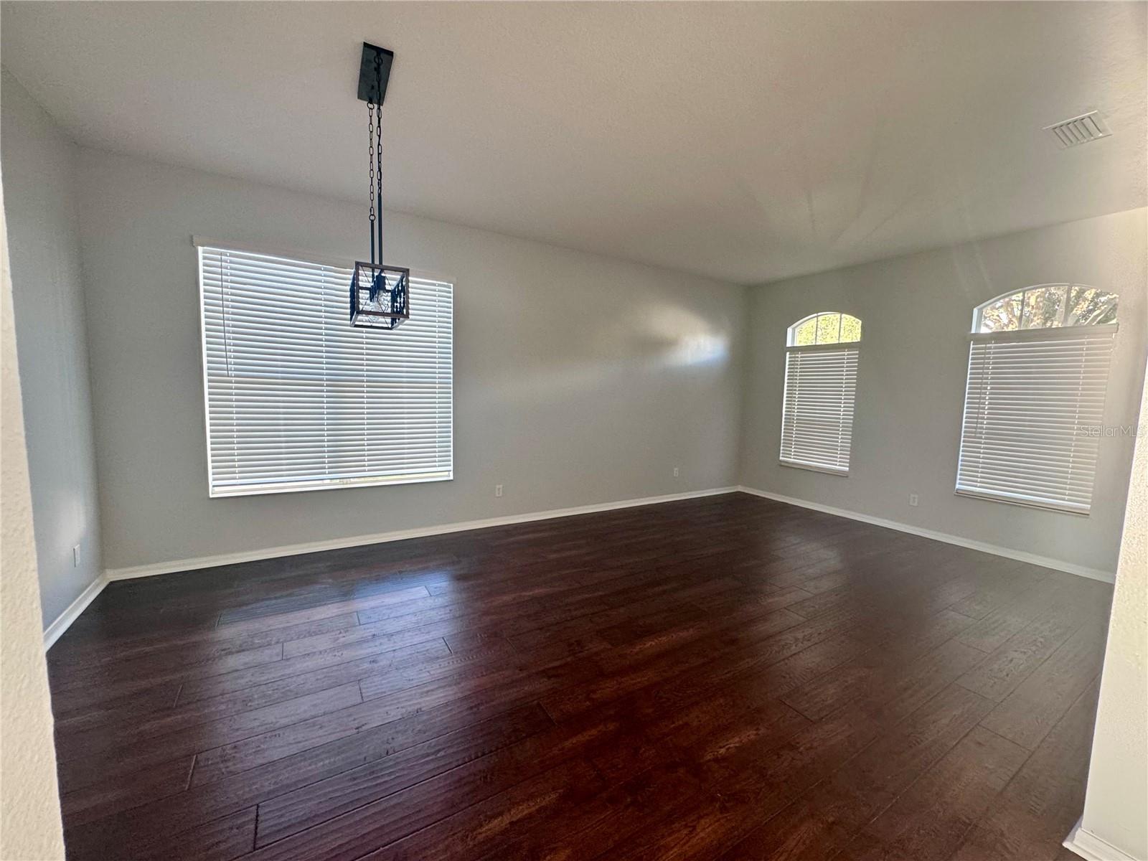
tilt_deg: -5.7
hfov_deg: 102.1
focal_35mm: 14
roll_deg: -1.3
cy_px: 430
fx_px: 464
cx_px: 574
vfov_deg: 85.7
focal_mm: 2.22
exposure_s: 1/99
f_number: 2.2
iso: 200
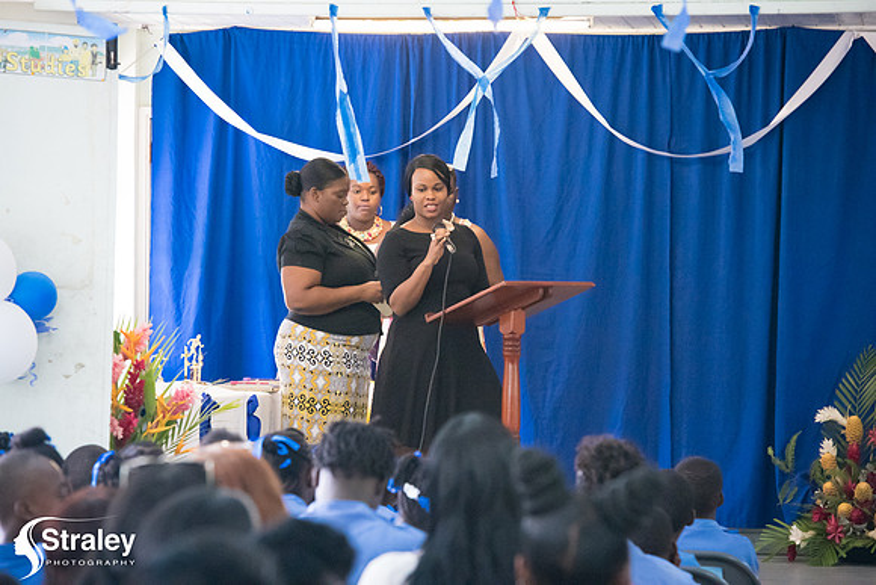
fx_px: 4016
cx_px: 438
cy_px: 292
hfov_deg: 12.4
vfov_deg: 8.3
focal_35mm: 165
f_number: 6.3
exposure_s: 1/200
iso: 16000
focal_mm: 165
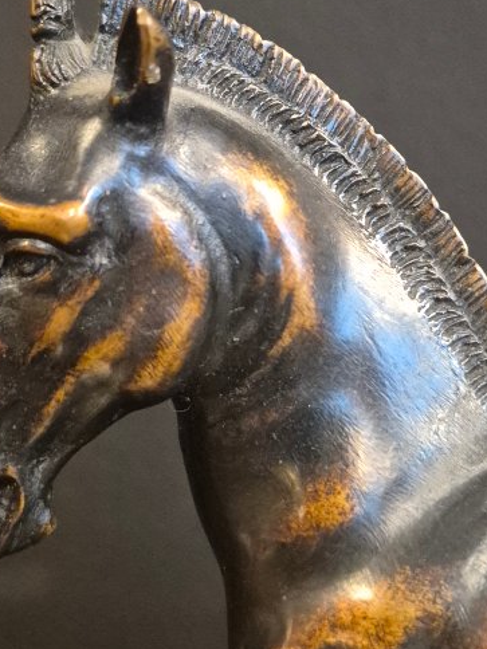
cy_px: 291
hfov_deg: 25.6
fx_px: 1069
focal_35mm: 57
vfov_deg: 33.8
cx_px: 283
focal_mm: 5.4
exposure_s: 1/100
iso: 2500
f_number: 1.8
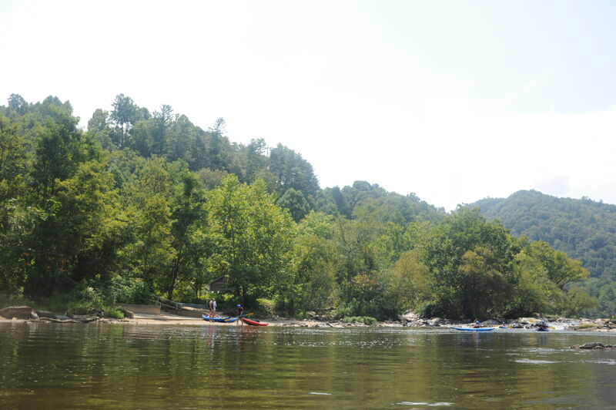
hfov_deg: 54.5
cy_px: 205
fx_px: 598
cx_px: 308
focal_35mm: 35
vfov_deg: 37.8
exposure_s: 1/500
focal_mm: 35
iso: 250
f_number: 7.1
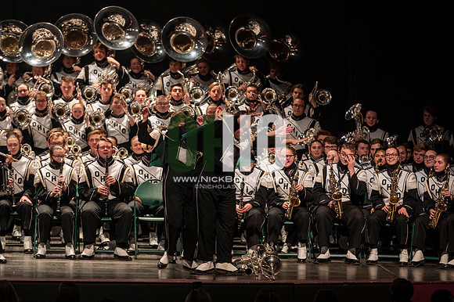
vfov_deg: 6.9
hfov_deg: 10.3
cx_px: 227
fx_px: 2521
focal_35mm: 200
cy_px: 151
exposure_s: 1/500
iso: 1250
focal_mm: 200
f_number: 3.5
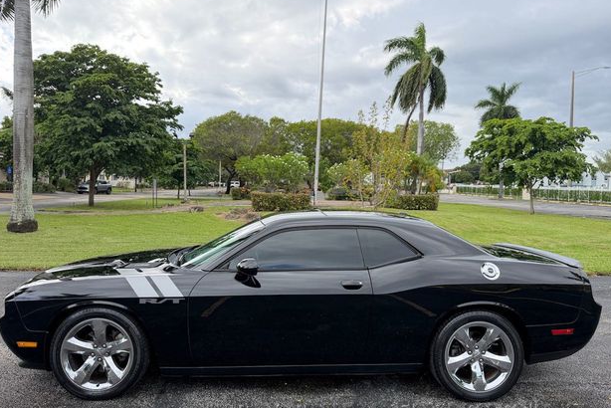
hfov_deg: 69.4
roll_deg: -0.9
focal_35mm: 26
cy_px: 192
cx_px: 305
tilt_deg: -1.3
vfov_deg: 49.6
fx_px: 441
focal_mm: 6.76
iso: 100
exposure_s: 1/1075
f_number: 1.78
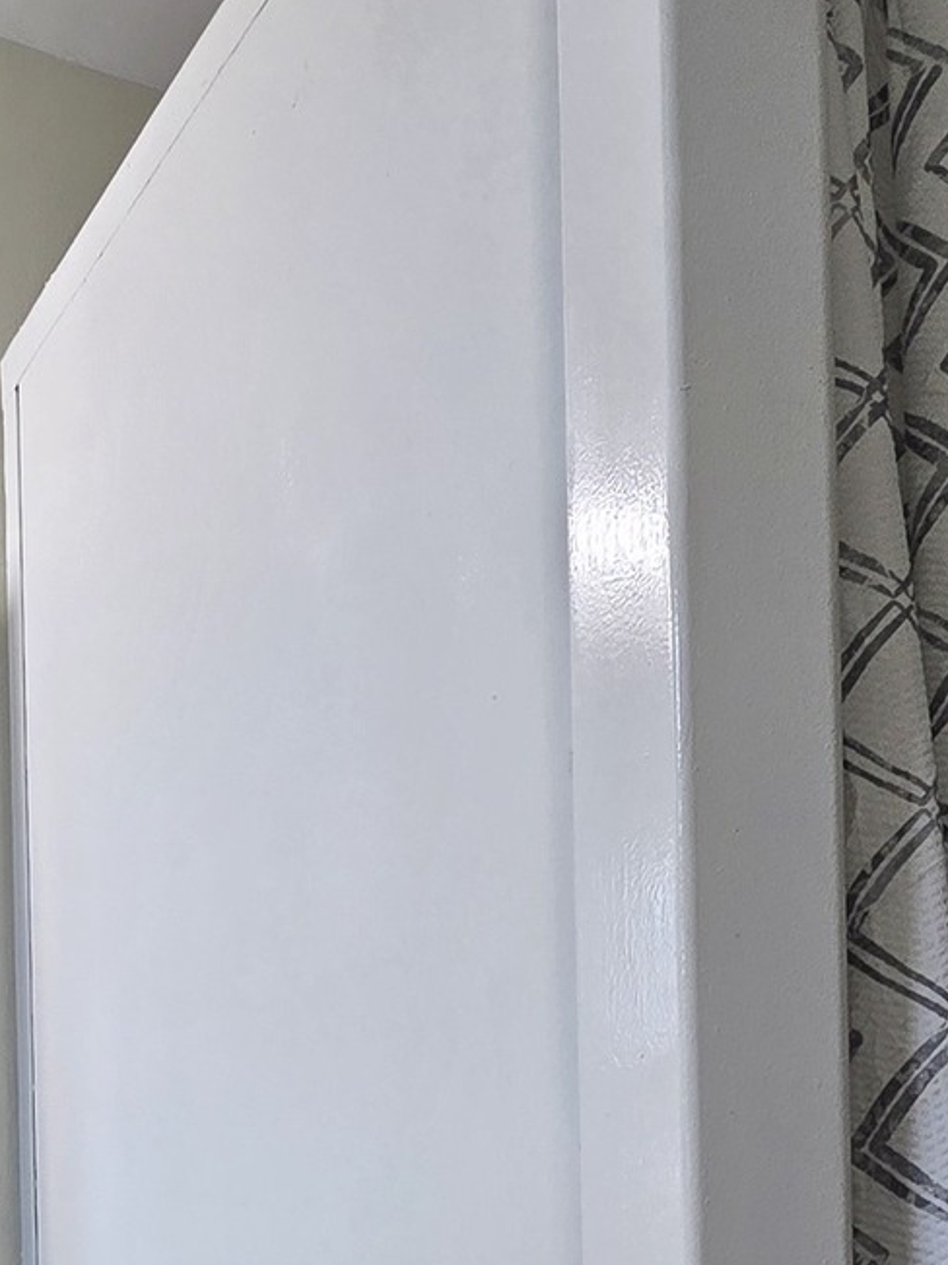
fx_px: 1680
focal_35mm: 46
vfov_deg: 34.7
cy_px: 1436
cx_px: 198
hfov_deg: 30.8
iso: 64
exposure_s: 1/120
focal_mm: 2.2
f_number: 2.2
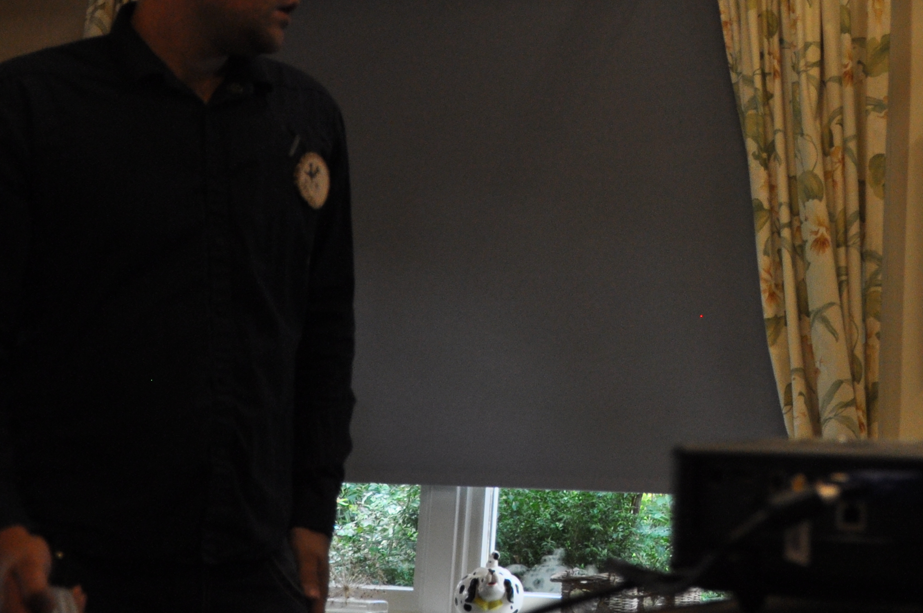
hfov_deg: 22.1
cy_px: 30
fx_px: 2279
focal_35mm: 89
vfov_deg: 15.1
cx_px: 895
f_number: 4
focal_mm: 28
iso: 640
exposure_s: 1/60
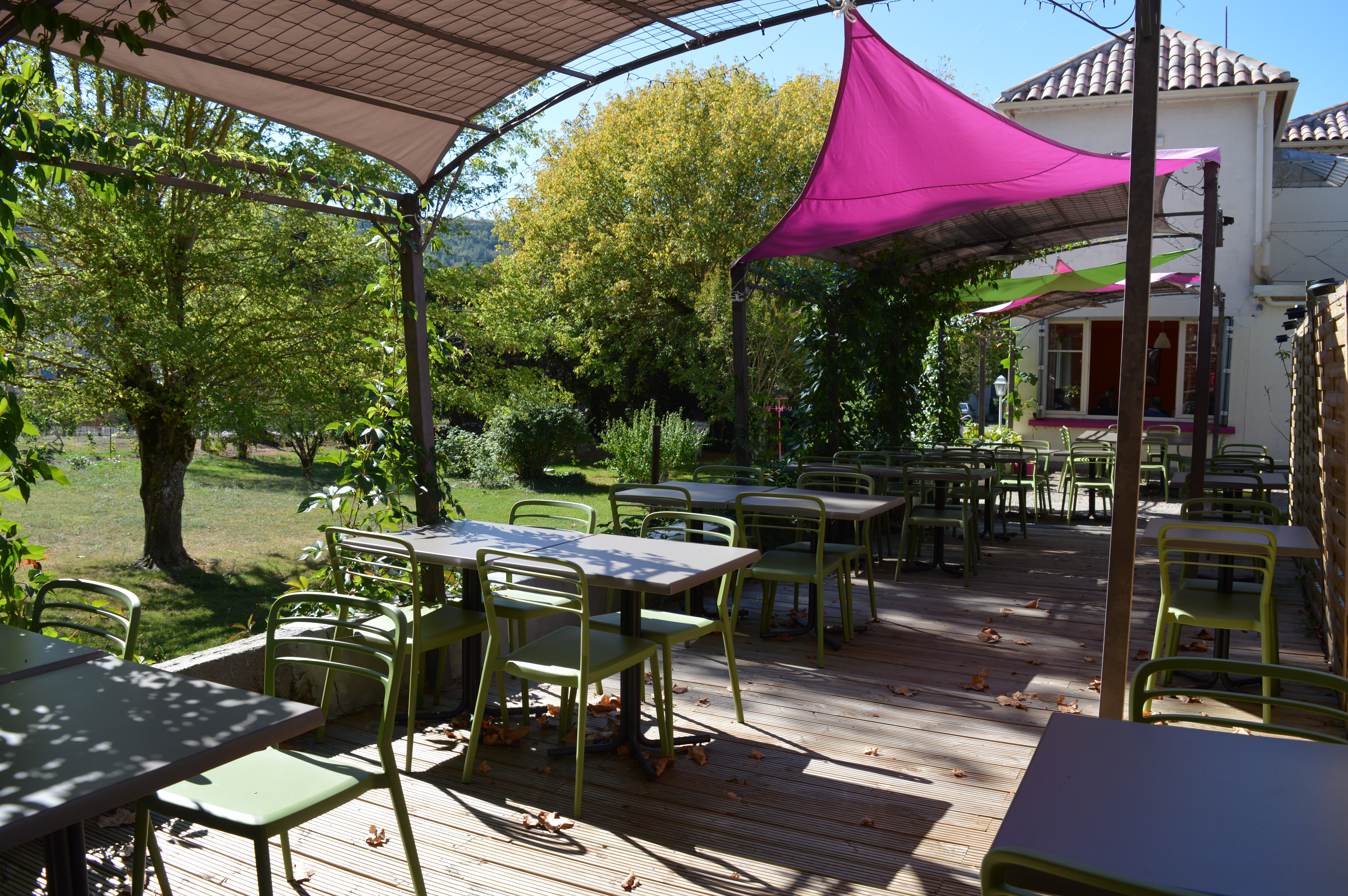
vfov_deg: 47.8
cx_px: 674
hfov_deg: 67.4
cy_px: 448
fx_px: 1010
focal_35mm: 27
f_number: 7.1
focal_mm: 18
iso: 100
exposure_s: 1/200
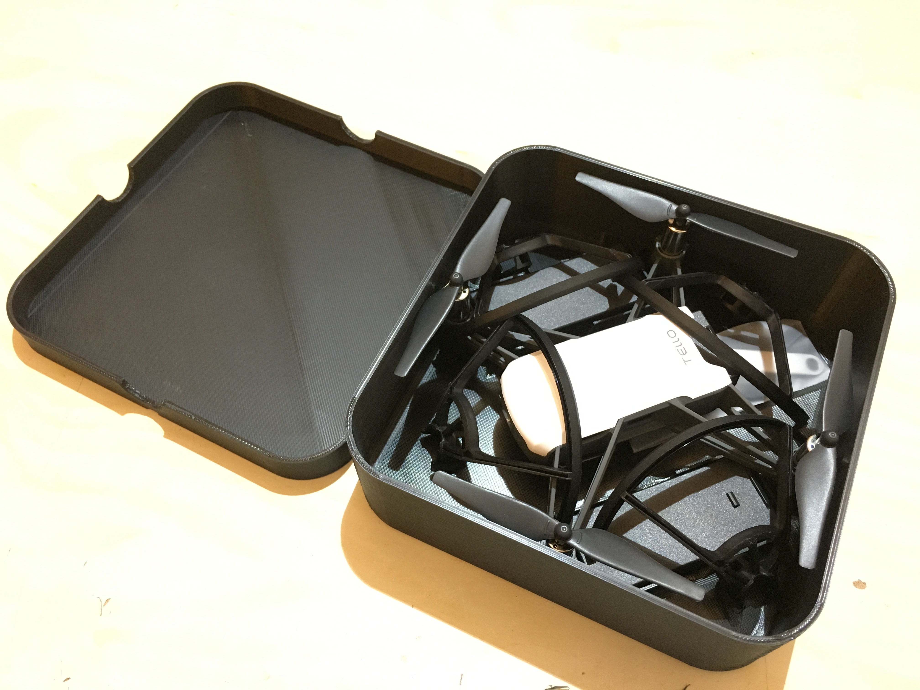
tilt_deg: -59.7
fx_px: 771
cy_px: 345
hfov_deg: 61.7
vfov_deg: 48.2
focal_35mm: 29
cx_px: 460
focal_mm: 4.15
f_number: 2.2
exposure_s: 1/20
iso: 200
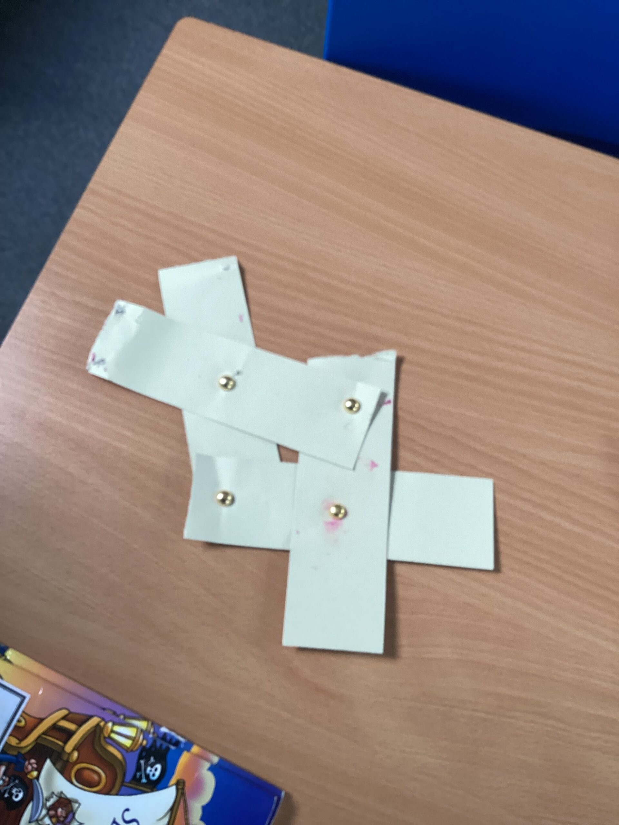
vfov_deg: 58.4
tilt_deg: -76.6
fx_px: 739
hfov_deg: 45.4
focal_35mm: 31
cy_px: 412
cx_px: 310
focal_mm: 3.3
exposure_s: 1/50
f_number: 2.4
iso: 100
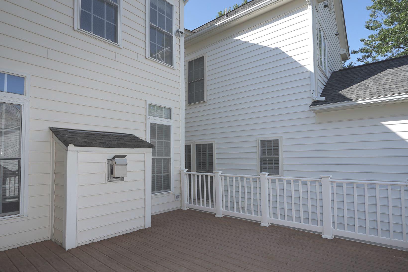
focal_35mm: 20
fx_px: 227
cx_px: 191
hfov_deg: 83.9
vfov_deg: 61.8
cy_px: 149
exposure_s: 1/320
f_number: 6.3
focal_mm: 16
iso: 100
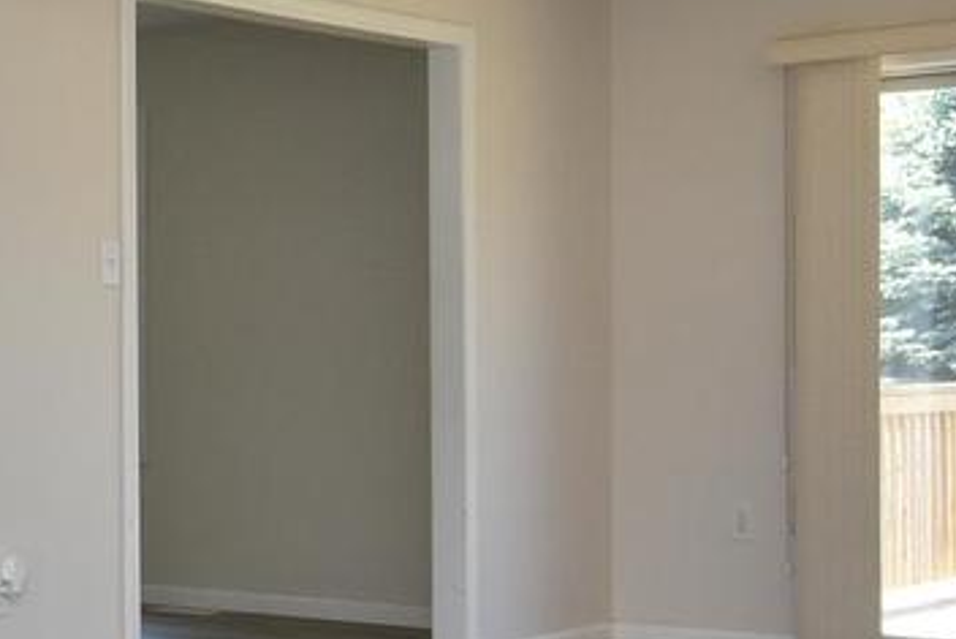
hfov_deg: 21.4
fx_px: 2285
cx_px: -288
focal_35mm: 86
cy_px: 392
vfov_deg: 15.9
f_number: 9
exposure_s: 1/100
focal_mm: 14
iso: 800
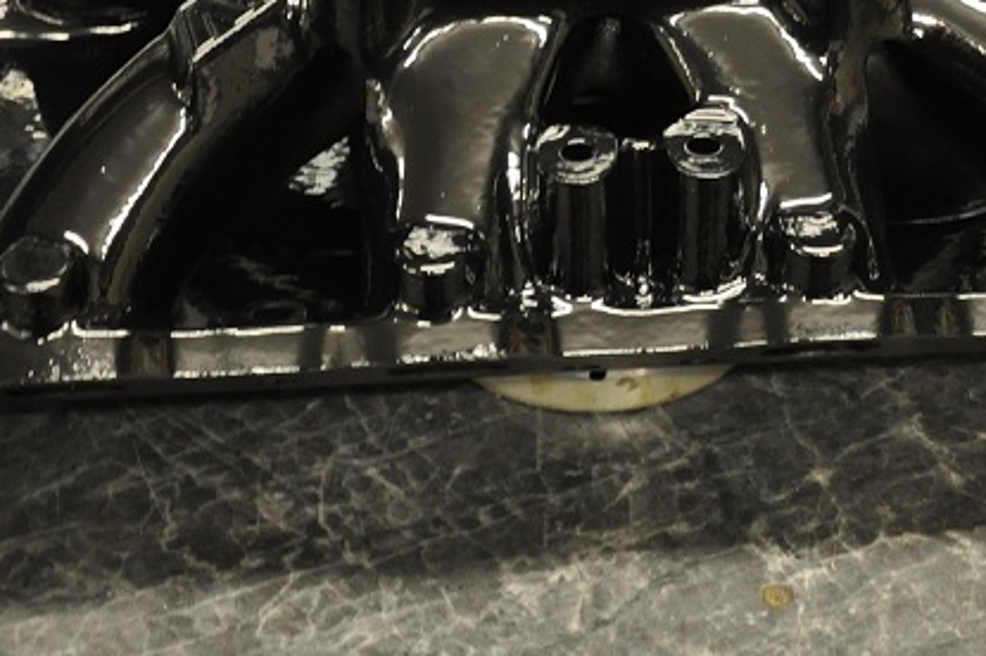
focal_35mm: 106
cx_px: 630
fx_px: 2901
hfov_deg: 19.2
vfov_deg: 12.8
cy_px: 99
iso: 1100
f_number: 4.5
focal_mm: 38
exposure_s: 1/8
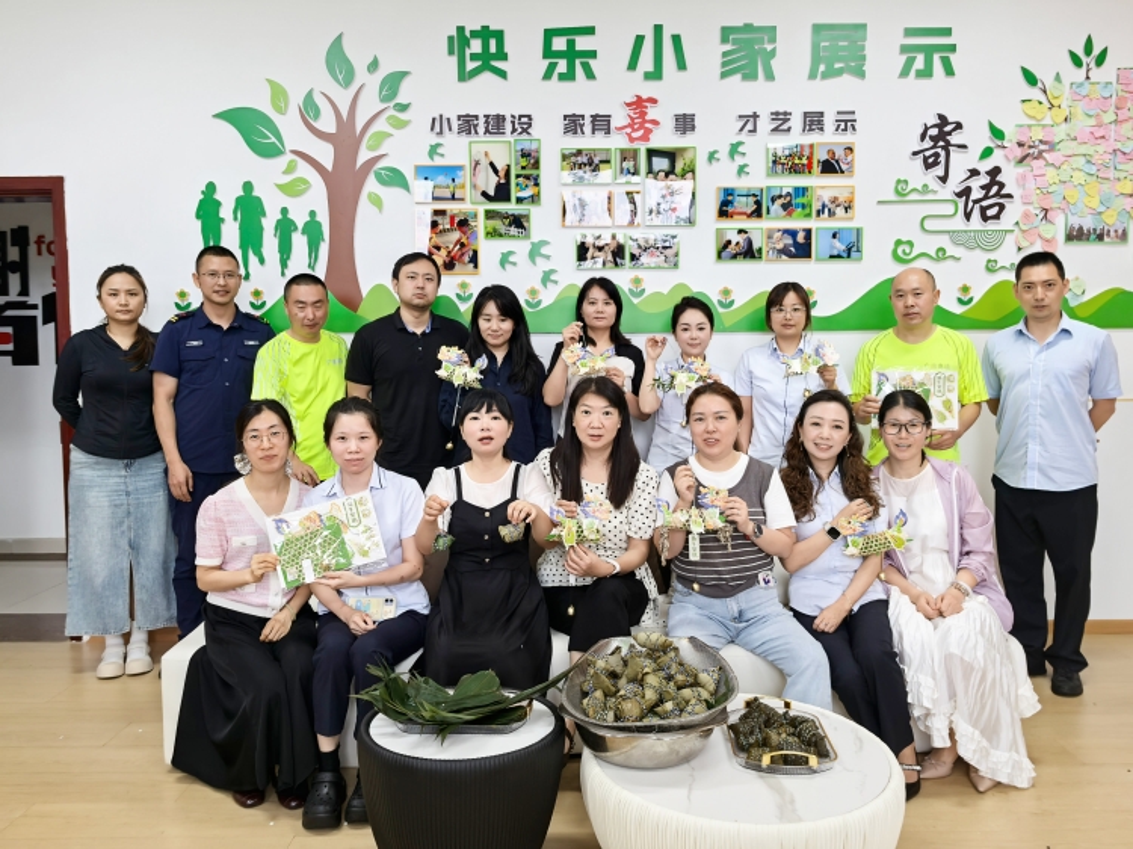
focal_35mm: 27
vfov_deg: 51.3
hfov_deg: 65.3
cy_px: 424
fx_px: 883
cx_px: 566
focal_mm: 5.75
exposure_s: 1/120
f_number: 2
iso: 250
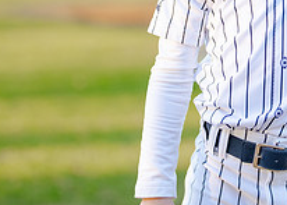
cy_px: -14
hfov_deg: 10.7
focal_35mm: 186
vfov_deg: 7.7
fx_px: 1516
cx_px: 276
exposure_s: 1/1600
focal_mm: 50
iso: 250
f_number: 1.2
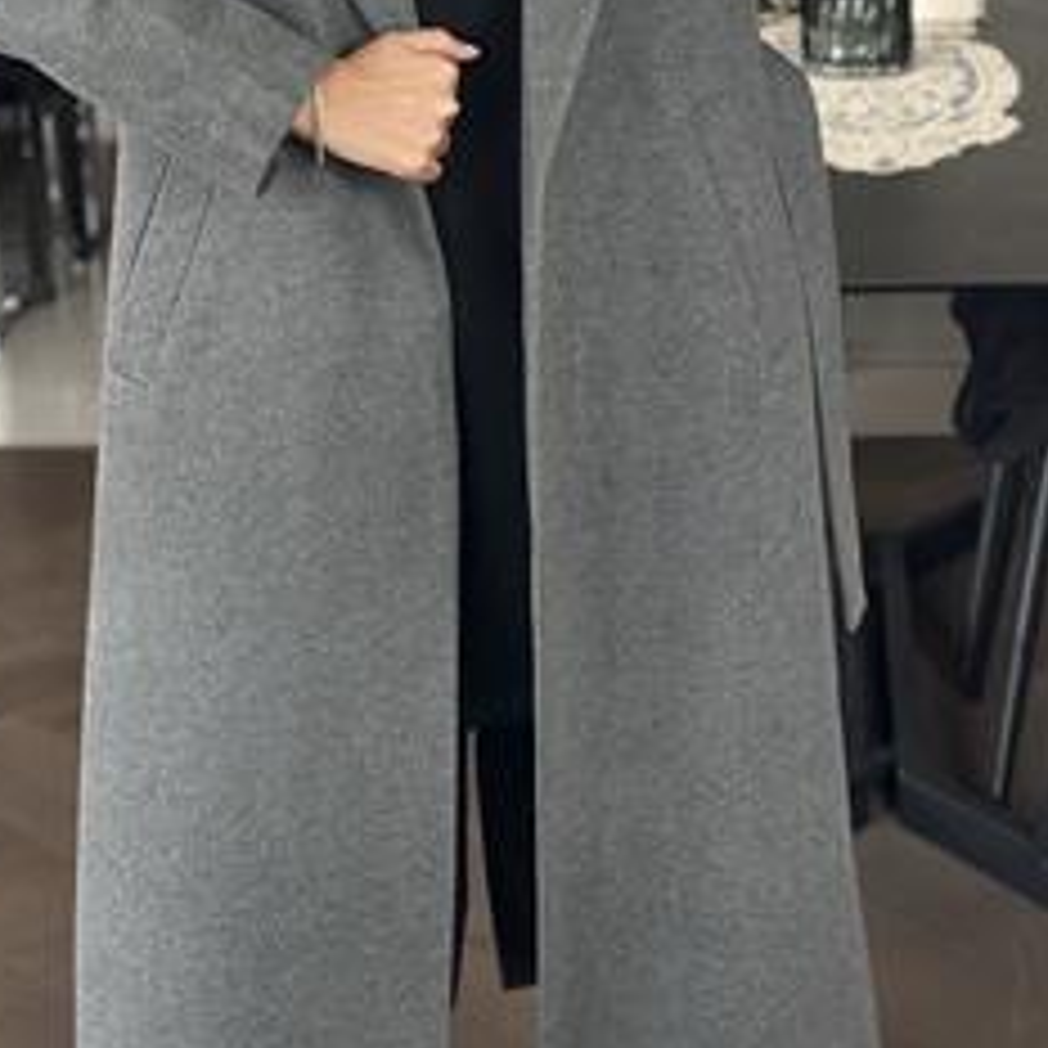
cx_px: 499
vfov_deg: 18.6
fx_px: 3151
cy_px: 108
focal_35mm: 92
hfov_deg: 18.9
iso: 500
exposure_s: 1/40
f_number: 1.78
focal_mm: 6.86
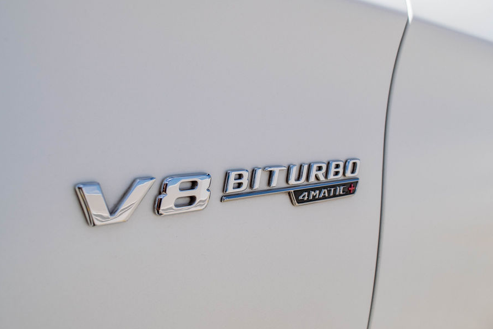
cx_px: 244
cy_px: 166
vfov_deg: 36.9
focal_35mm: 36
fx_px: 493
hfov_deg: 53.1
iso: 400
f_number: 7.1
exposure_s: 1/2000
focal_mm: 21
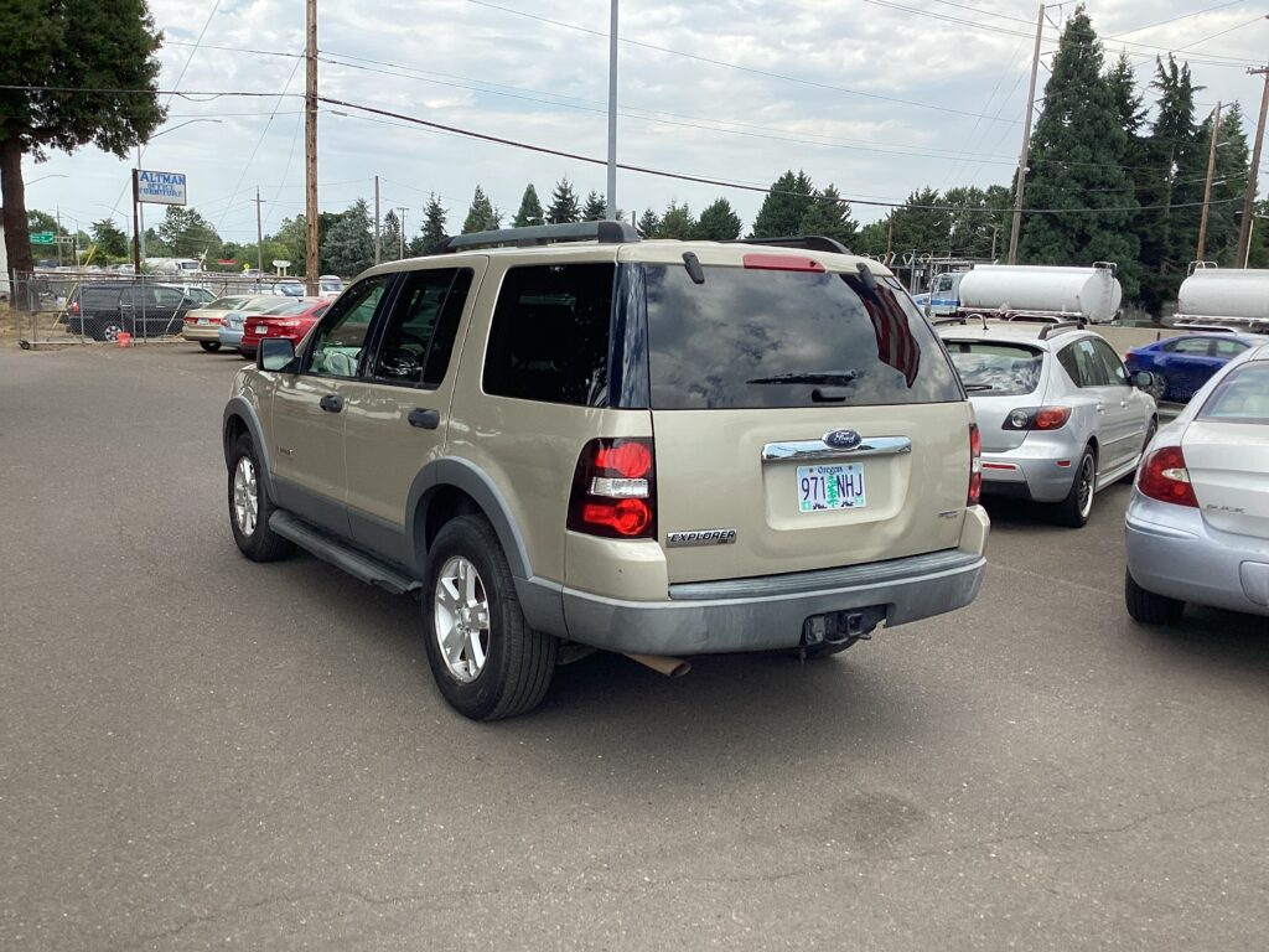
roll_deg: -0.4
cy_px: 476
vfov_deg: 45.4
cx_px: 634
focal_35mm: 31
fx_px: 1136
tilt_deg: -8.7
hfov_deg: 58.4
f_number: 2.4
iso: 25
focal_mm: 3.3
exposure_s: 1/783
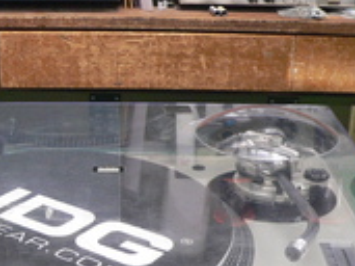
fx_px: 820
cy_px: 215
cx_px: 108
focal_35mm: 80
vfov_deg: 18.2
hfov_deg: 24.3
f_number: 2.8
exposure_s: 1/13
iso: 200
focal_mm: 6
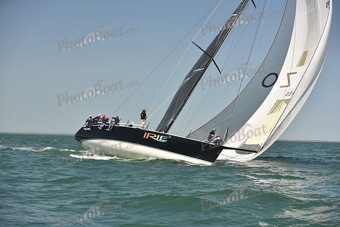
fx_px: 661
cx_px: 170
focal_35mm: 70
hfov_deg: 28.8
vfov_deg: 19.5
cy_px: 114
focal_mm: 70
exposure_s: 1/800
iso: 250
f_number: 5
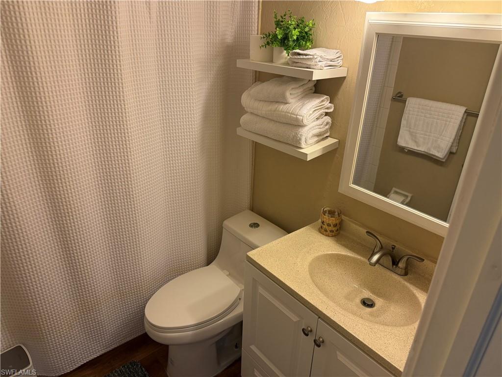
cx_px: 251
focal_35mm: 24
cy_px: 188
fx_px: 348
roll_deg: -2.1
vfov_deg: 56.8
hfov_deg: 71.6
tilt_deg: -25.1
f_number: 1.78
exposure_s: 1/60
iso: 160
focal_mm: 6.76
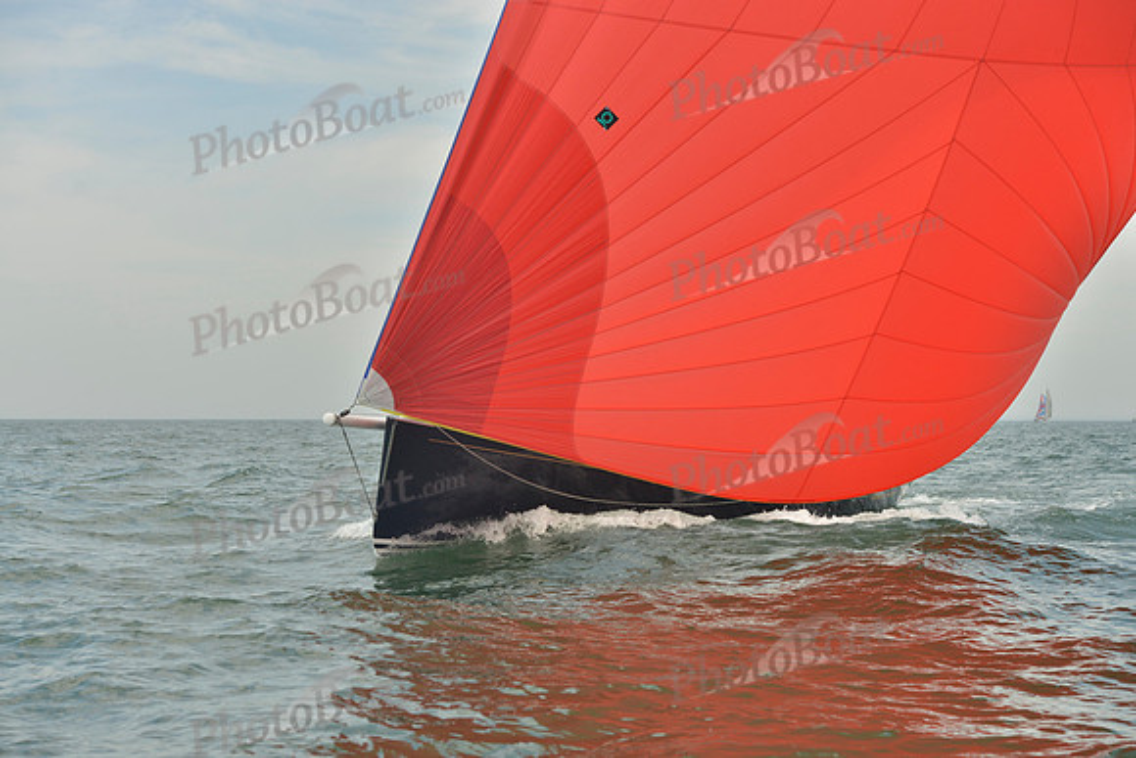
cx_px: 568
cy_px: 379
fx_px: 2209
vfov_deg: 19.5
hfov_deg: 28.8
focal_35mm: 70
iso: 280
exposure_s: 1/1250
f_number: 6.3
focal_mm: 70
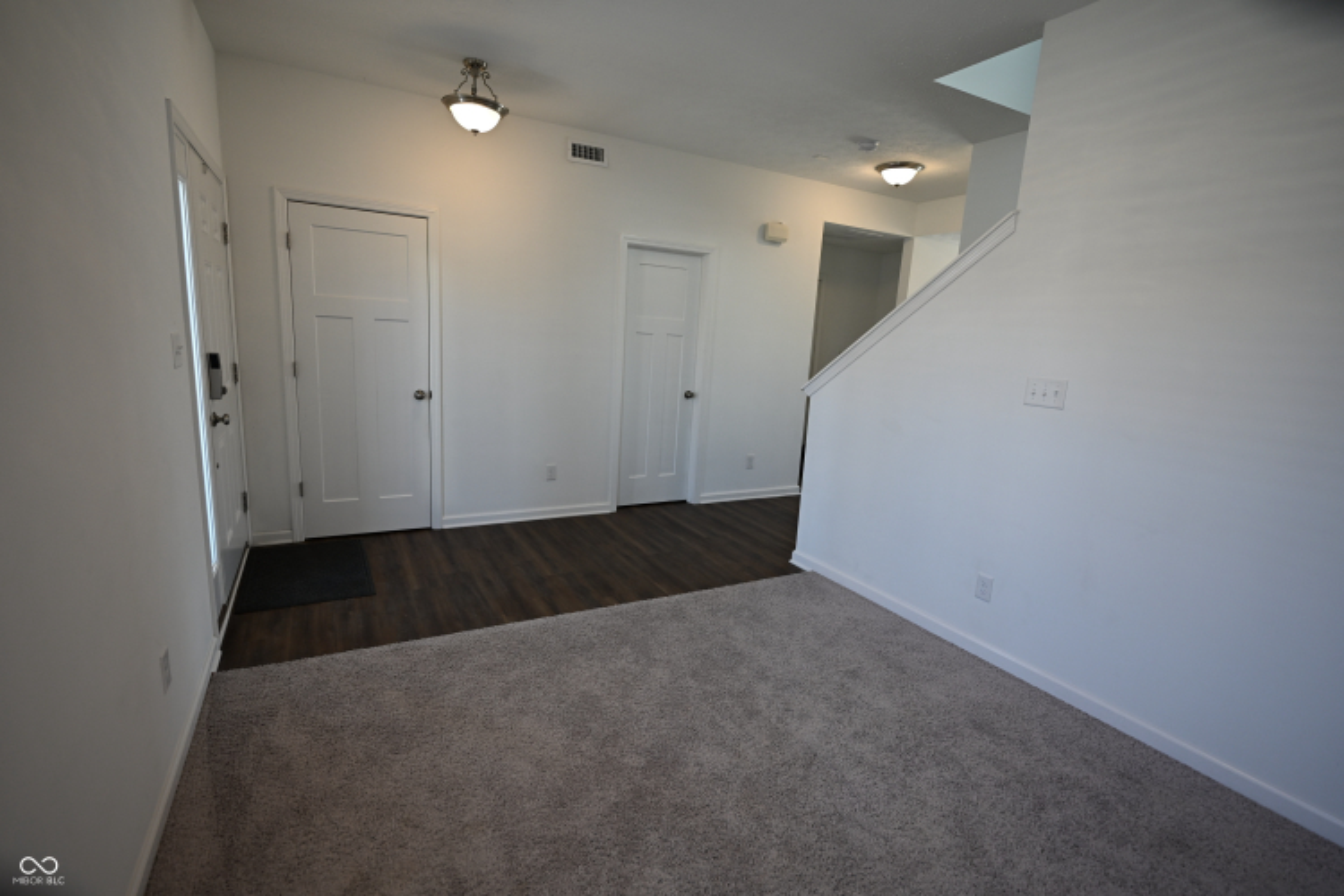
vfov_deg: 72.1
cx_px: 672
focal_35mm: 16
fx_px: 616
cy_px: 448
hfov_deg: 95.0
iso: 400
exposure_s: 1/250
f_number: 2.8
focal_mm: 16.5
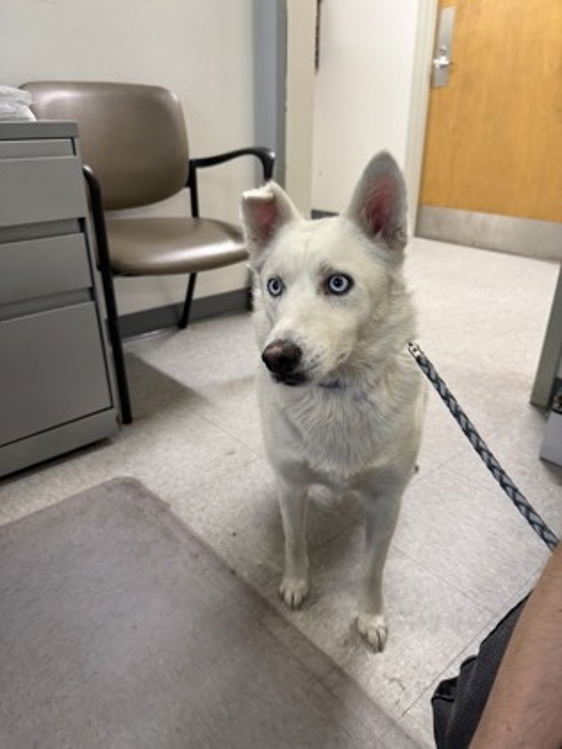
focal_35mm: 24
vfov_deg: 71.6
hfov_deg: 56.8
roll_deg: -0.9
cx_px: 281
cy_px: 374
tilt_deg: -24.8
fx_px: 520
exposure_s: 1/60
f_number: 1.78
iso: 160
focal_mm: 6.76
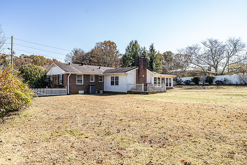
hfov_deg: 71.5
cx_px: 124
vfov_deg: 51.4
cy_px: 82
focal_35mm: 25
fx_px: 171
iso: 640
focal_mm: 24
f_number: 5.6
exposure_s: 1/1000
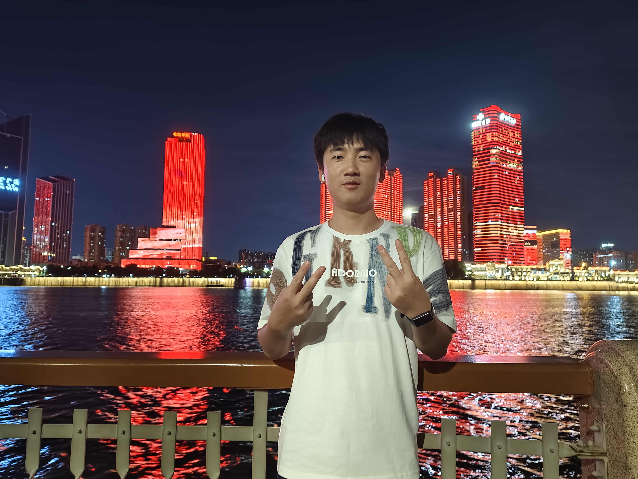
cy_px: 242
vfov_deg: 56.8
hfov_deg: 71.6
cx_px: 324
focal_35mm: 24
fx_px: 442
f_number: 1.88
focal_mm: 5.56
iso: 7265
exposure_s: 1/14.3
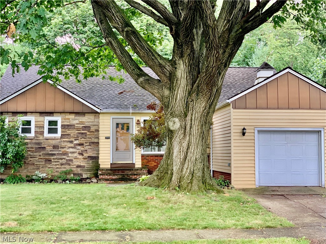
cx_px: 163
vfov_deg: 28.0
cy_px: 122
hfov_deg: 36.8
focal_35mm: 52
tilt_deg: +5.4
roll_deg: -0.3
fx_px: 490
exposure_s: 1/122
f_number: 2.4
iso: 64
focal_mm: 6
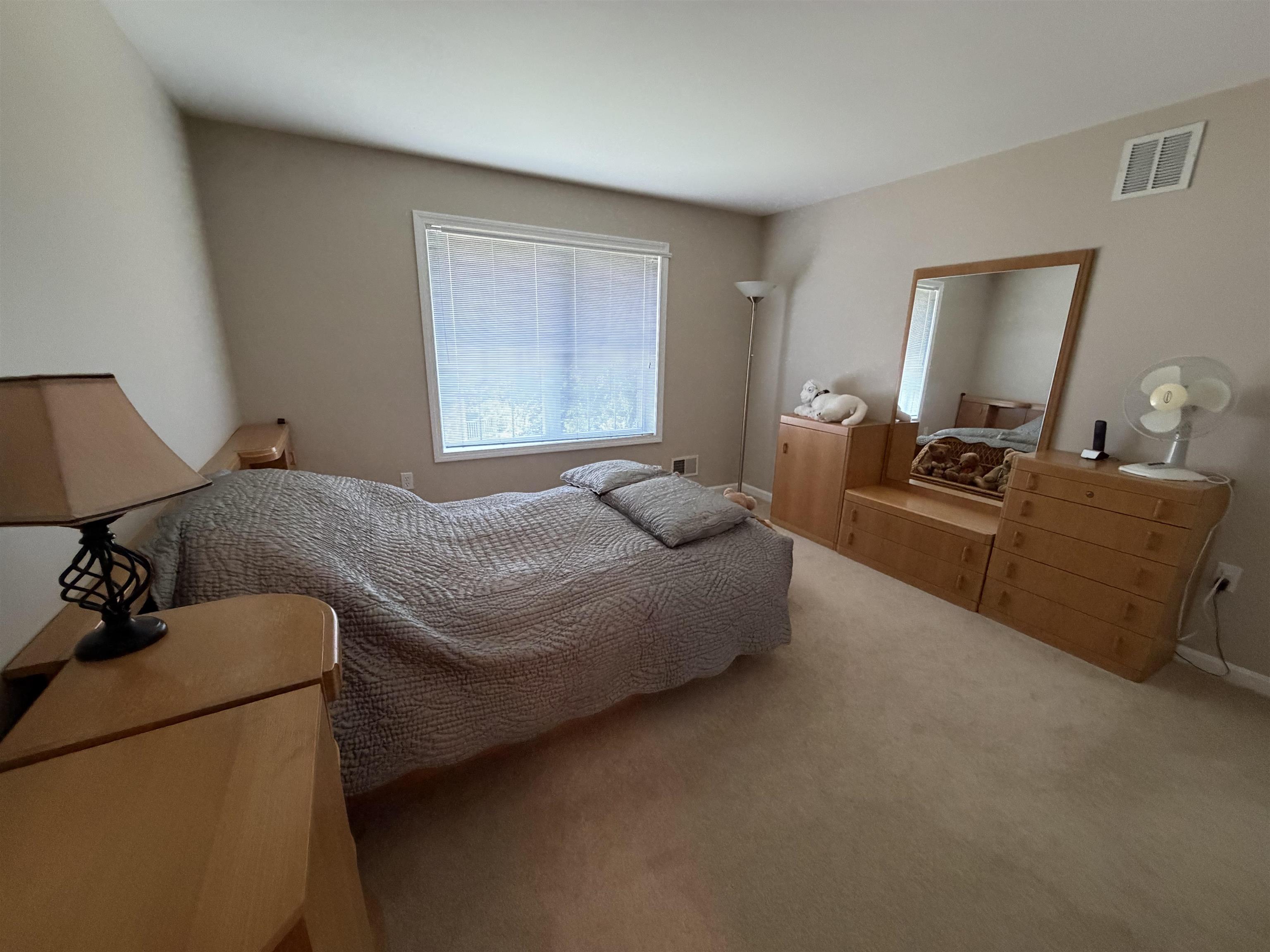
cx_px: 635
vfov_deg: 85.7
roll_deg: -0.5
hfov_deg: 102.1
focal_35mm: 14
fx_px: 514
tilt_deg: -15.7
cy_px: 476
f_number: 2.2
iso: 500
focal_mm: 2.22
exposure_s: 1/60
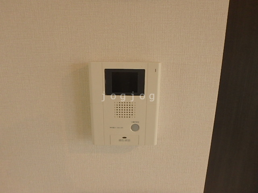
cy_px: 96
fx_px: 157
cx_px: 129
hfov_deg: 79.0
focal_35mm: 21
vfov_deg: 63.4
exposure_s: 1/30
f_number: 3.5
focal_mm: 3.7
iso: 400
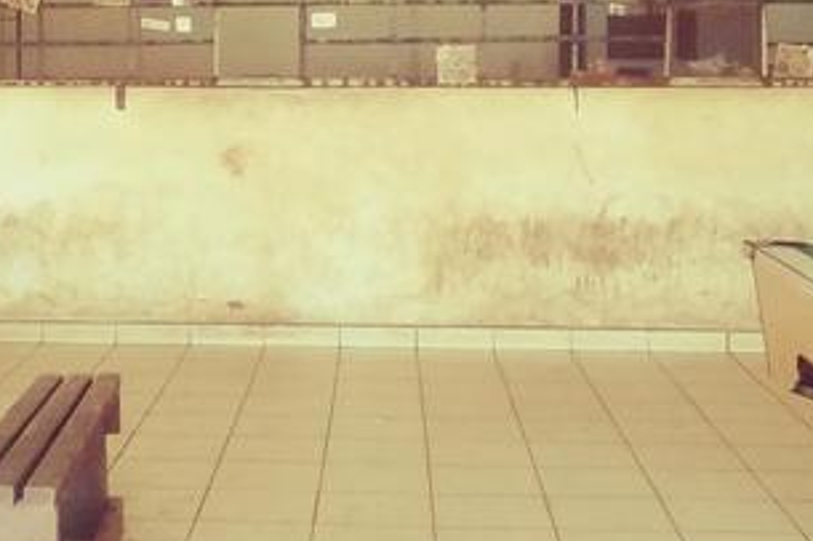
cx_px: 227
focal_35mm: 71
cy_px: 96
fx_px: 1602
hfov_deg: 28.1
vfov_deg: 19.0
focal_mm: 4.95
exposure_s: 1/100
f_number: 1.9
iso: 1510
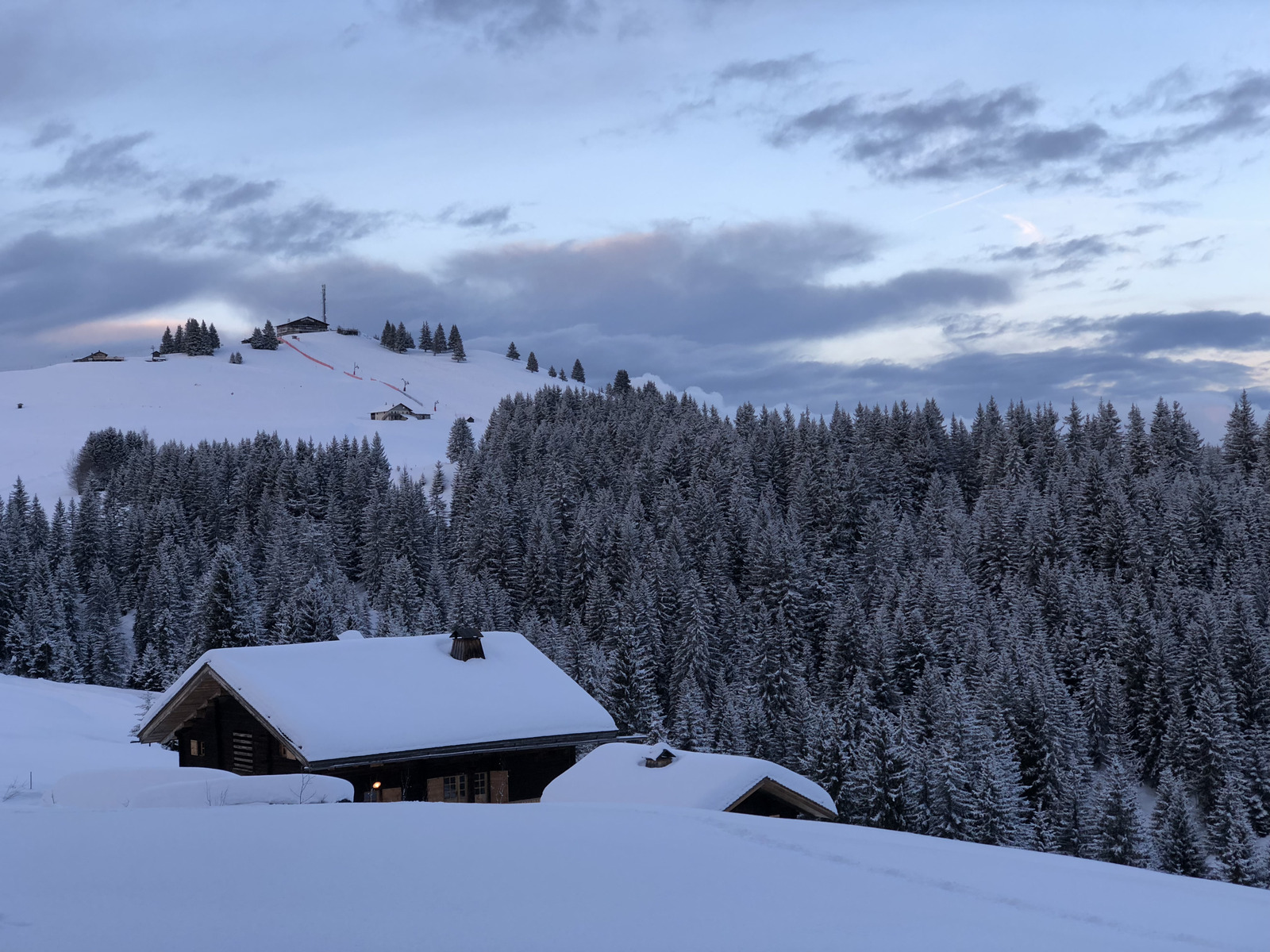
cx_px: 635
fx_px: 1908
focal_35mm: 52
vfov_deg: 28.0
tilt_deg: +3.1
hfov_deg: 36.8
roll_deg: +2.5
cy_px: 476
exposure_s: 1/50
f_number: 2.4
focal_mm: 6
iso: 16
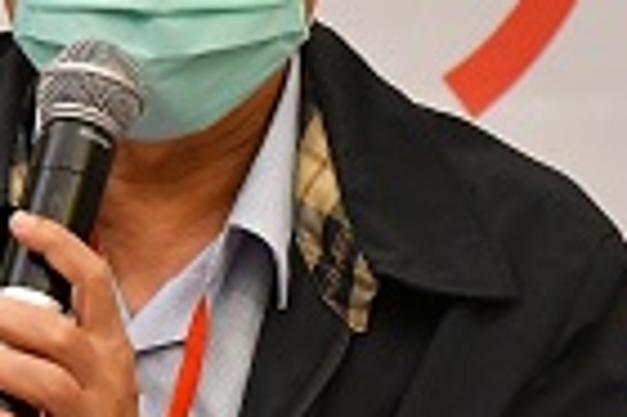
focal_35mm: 481
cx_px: 327
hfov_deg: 4.3
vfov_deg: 2.9
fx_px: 8368
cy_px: 309
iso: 3200
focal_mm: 70
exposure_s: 1/125
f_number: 4
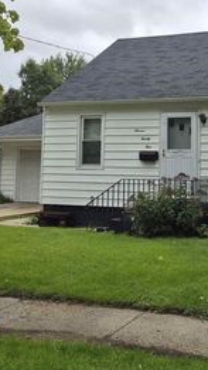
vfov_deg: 42.4
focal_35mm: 48
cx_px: 190
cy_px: 130
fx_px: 470
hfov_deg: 24.2
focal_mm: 5.4
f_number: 1.8
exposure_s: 1/4528
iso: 80
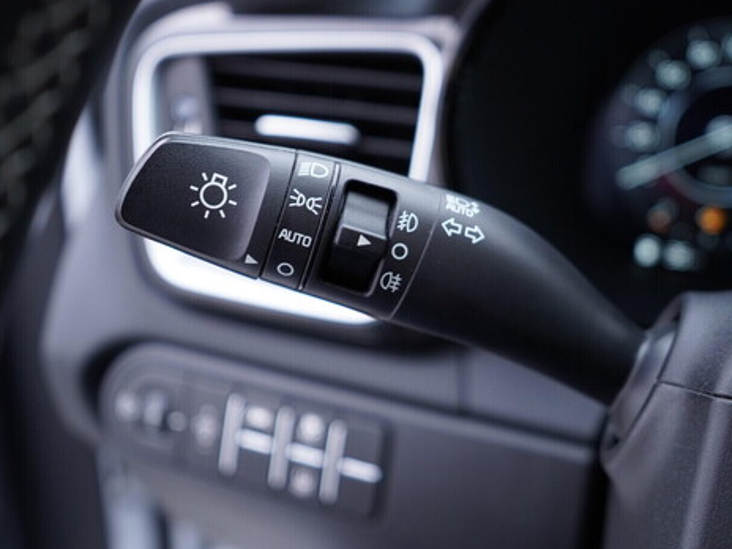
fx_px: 867
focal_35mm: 41
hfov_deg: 45.6
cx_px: 429
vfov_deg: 35.1
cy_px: 282
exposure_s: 1/40
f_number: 2.8
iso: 250
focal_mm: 24
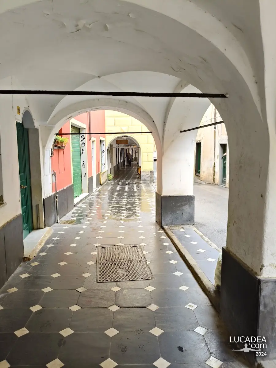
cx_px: 138
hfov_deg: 53.1
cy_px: 184
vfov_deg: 67.3
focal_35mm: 26
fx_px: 276
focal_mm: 4.84
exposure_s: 1/100
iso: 80
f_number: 1.8
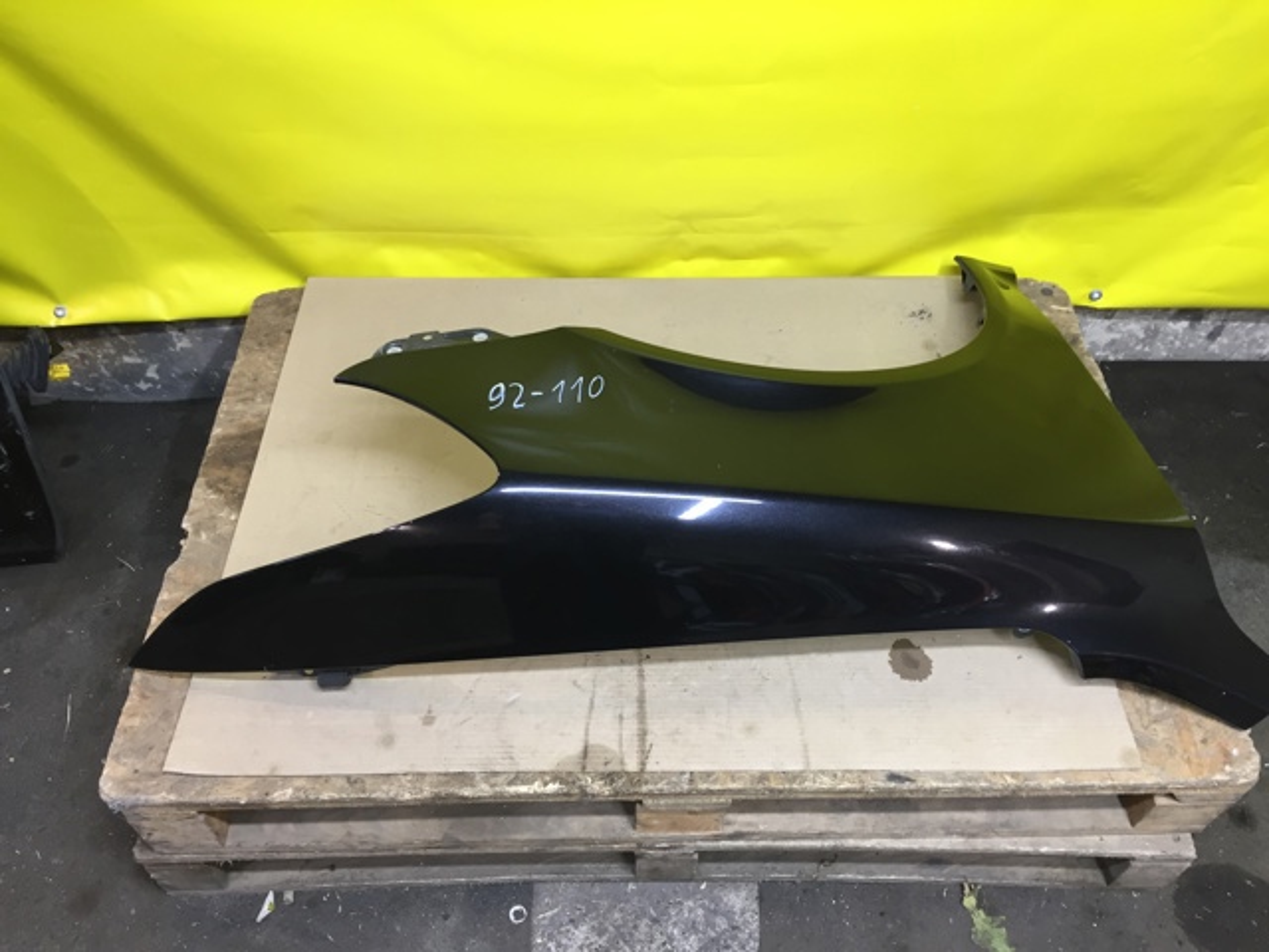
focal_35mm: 29
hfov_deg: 61.7
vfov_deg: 48.2
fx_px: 1063
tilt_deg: -50.7
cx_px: 634
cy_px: 476
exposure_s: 1/33
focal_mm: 4.15
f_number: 2.2
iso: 80
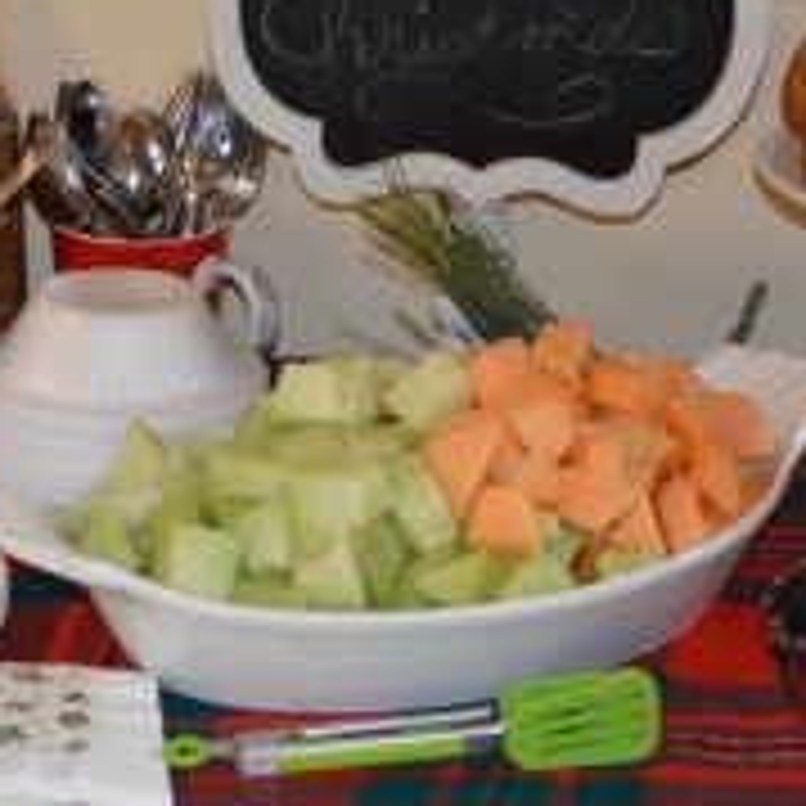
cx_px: 567
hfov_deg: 15.2
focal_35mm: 114
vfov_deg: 15.3
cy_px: 257
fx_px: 3003
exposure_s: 1/60
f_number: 4.8
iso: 900
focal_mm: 32
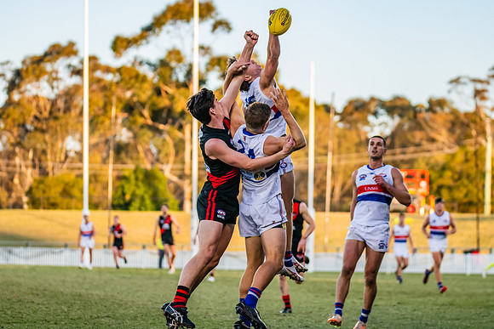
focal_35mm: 178
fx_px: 2446
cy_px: 164
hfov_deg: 11.5
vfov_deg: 7.7
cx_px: 240
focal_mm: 170
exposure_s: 1/1600
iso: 1800
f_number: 4
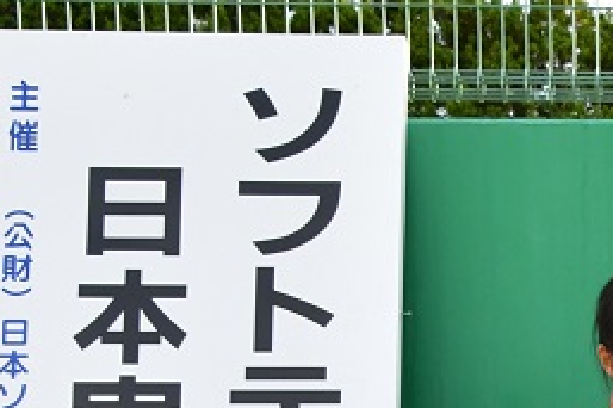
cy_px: 752
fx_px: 2382
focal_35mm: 140
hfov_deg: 13.6
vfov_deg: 9.3
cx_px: 966
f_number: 10
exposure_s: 1/400
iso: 1000
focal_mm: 24
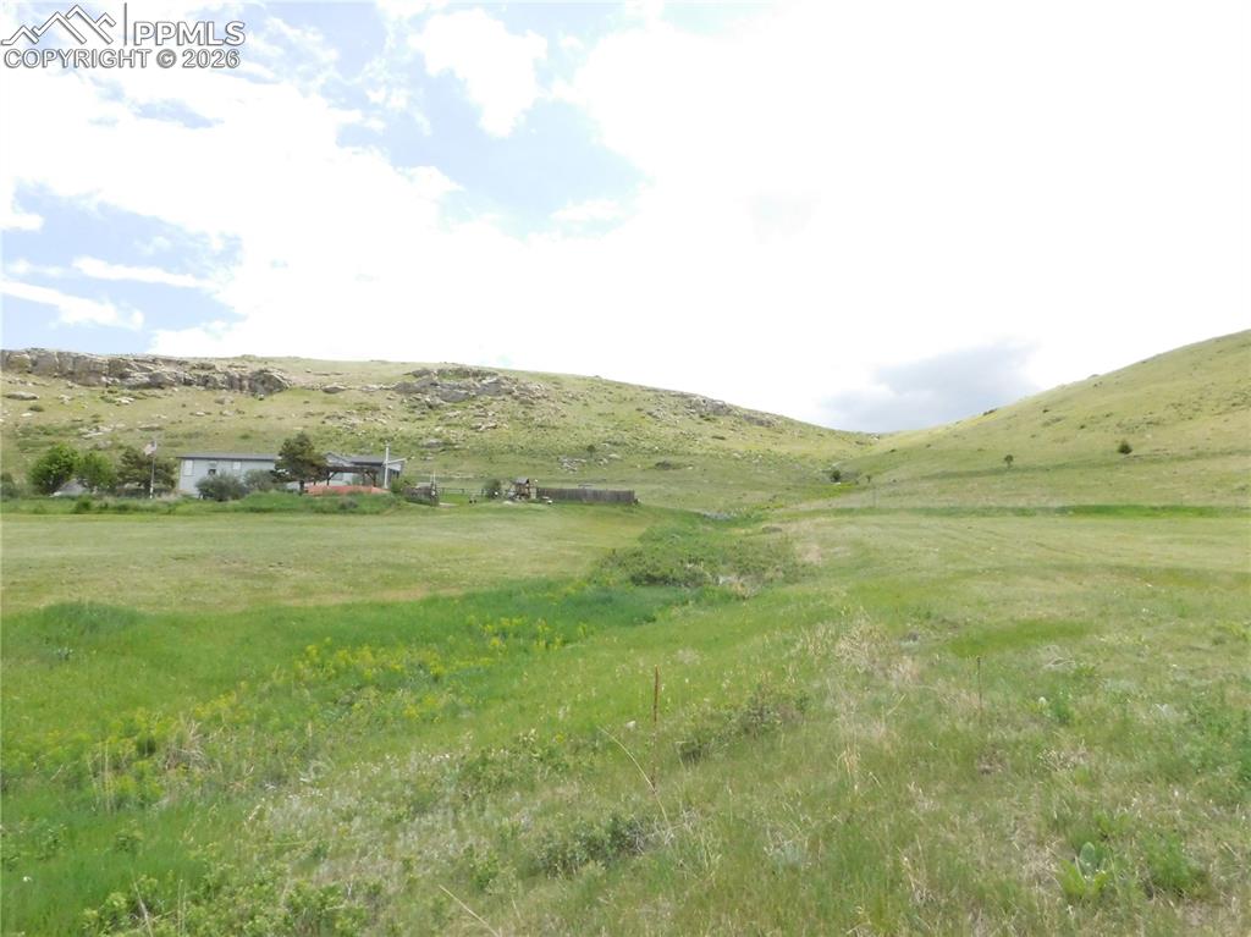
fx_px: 867
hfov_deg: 71.6
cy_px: 468
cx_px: 626
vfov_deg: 56.8
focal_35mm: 24
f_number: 6
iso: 800
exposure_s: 1/1500
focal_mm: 4.1
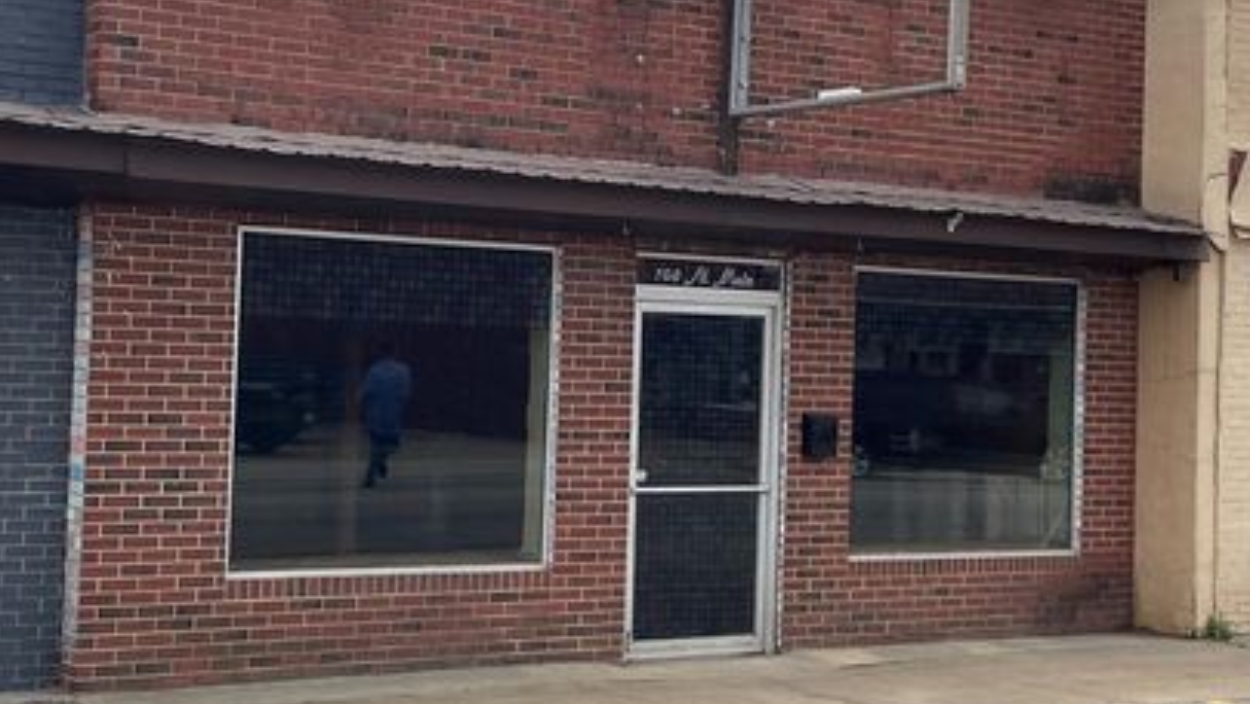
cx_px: 698
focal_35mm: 35
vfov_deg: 33.6
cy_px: 267
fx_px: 1160
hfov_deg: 56.5
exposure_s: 1/1553
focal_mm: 4.2
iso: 32
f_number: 1.6
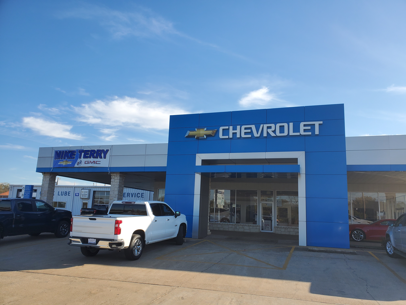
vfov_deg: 53.1
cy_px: 152
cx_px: 203
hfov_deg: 67.3
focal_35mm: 26
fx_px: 305
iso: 50
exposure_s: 1/1215
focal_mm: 4.3
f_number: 2.4
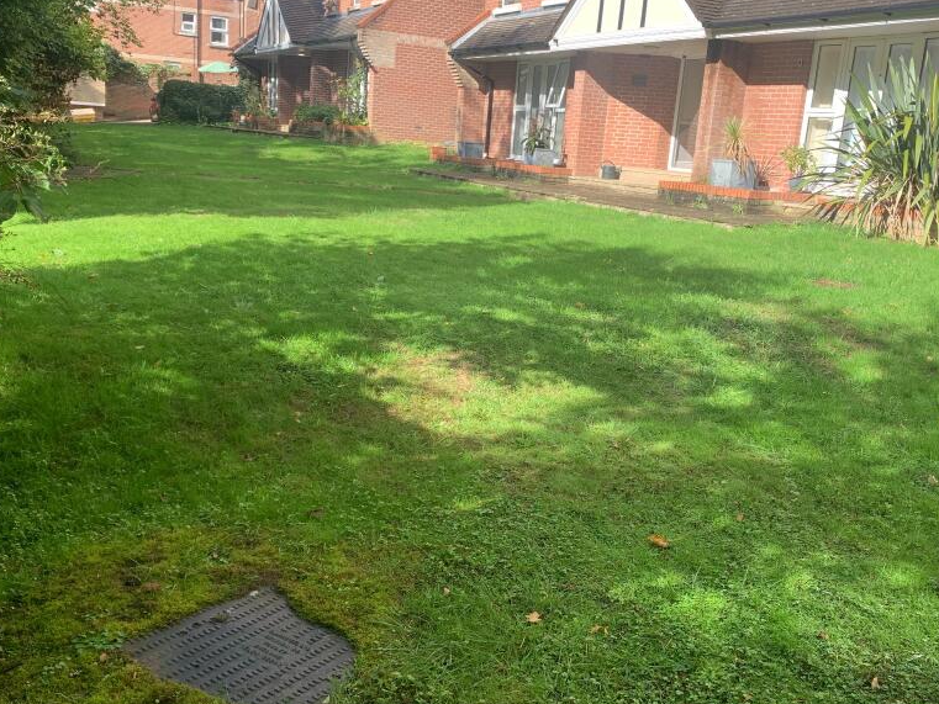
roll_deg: -4.8
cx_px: 476
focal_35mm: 35
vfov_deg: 40.7
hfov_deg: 52.6
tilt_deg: -12.8
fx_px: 950
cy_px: 382
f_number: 1.8
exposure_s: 1/573
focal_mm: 4.25
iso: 25
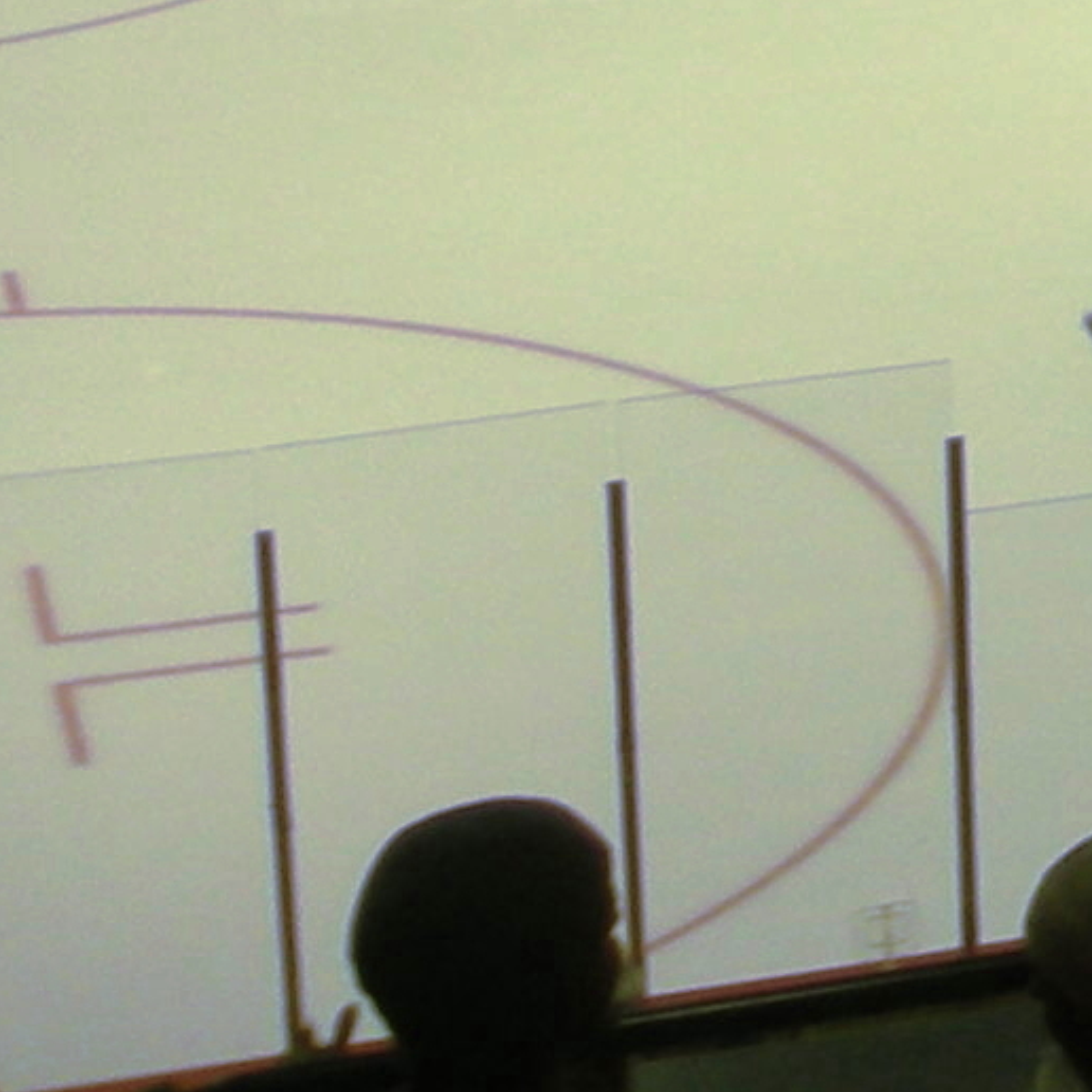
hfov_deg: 8.4
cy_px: -1261
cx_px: 2992
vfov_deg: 8.8
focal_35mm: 184
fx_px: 6567
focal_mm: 5.7
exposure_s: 1/59.7
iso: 68
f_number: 2.8
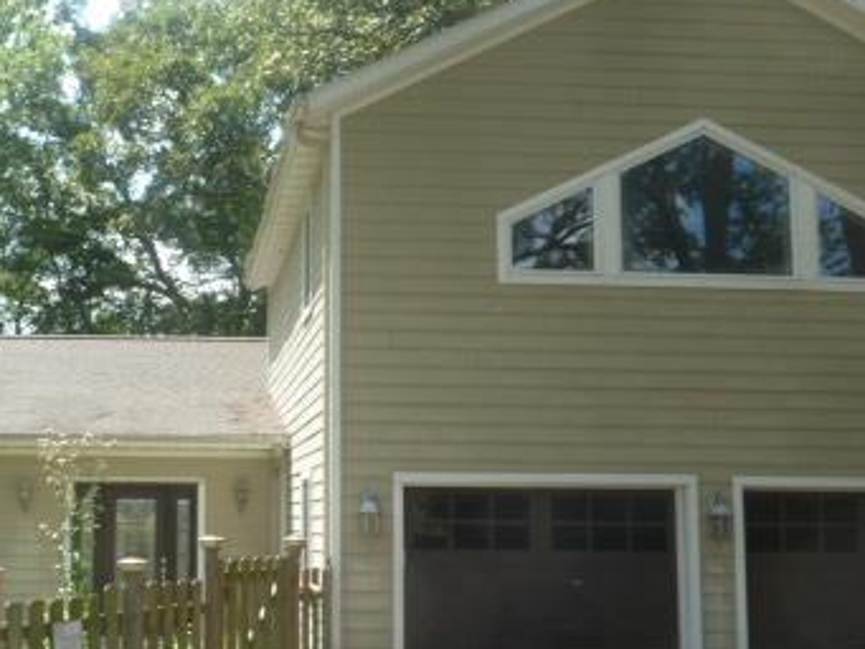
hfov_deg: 40.6
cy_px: 390
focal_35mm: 45
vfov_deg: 32.1
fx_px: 1125
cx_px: 198
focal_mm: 4.3
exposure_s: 1/200
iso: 100
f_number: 4
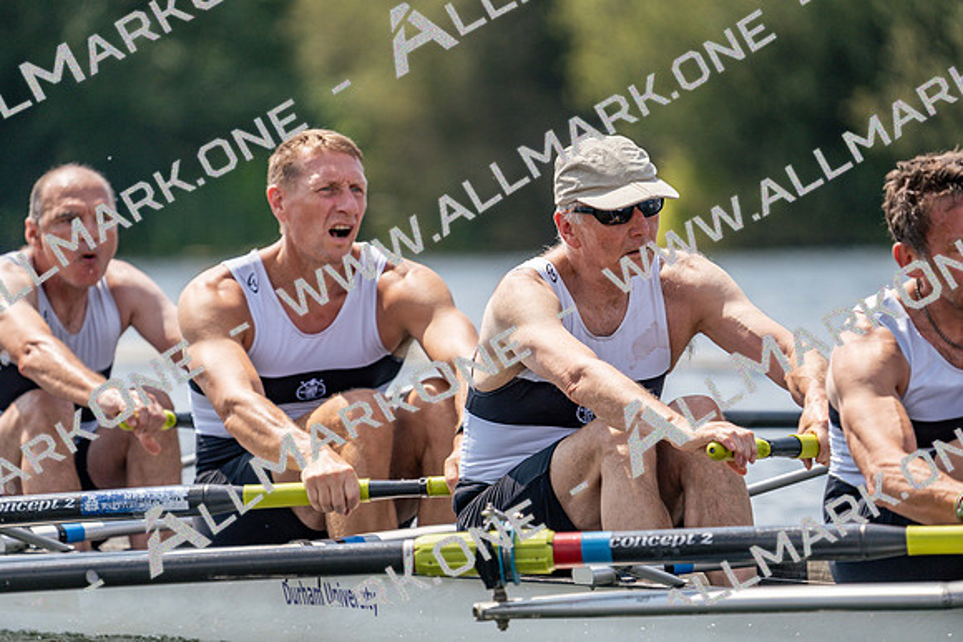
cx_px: 482
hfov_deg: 4.9
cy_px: 321
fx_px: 11291
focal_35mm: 422
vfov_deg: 3.3
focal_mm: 422
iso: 250
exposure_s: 1/1600
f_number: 6.3
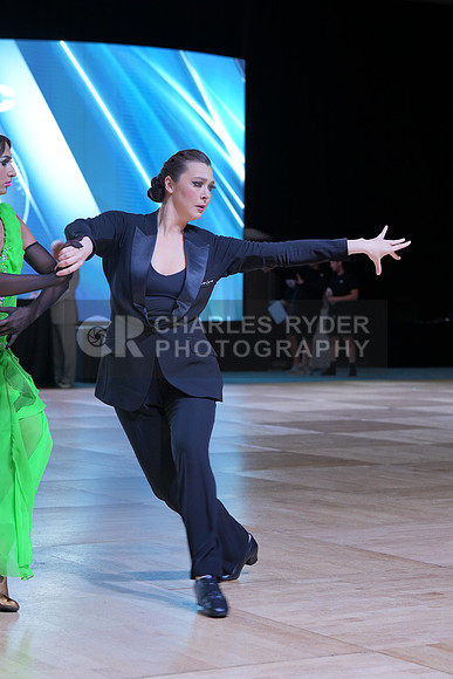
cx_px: 226
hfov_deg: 15.4
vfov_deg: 22.9
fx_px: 1679
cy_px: 340
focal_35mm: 89
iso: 800
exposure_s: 1/250
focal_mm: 89
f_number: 5.6
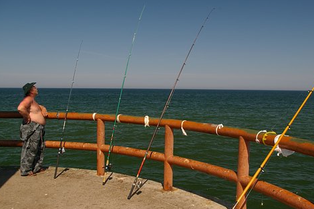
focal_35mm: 38
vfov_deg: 35.3
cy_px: 110
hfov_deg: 51.3
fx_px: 327
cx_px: 164
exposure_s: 1/125
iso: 200
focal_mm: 23
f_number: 11
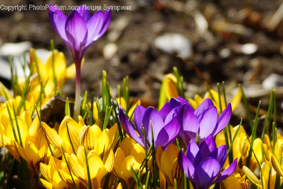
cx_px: 142
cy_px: 94
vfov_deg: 2.3
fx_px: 4714
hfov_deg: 3.4
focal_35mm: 600
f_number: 5
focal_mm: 200
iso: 200
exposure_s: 1/1000
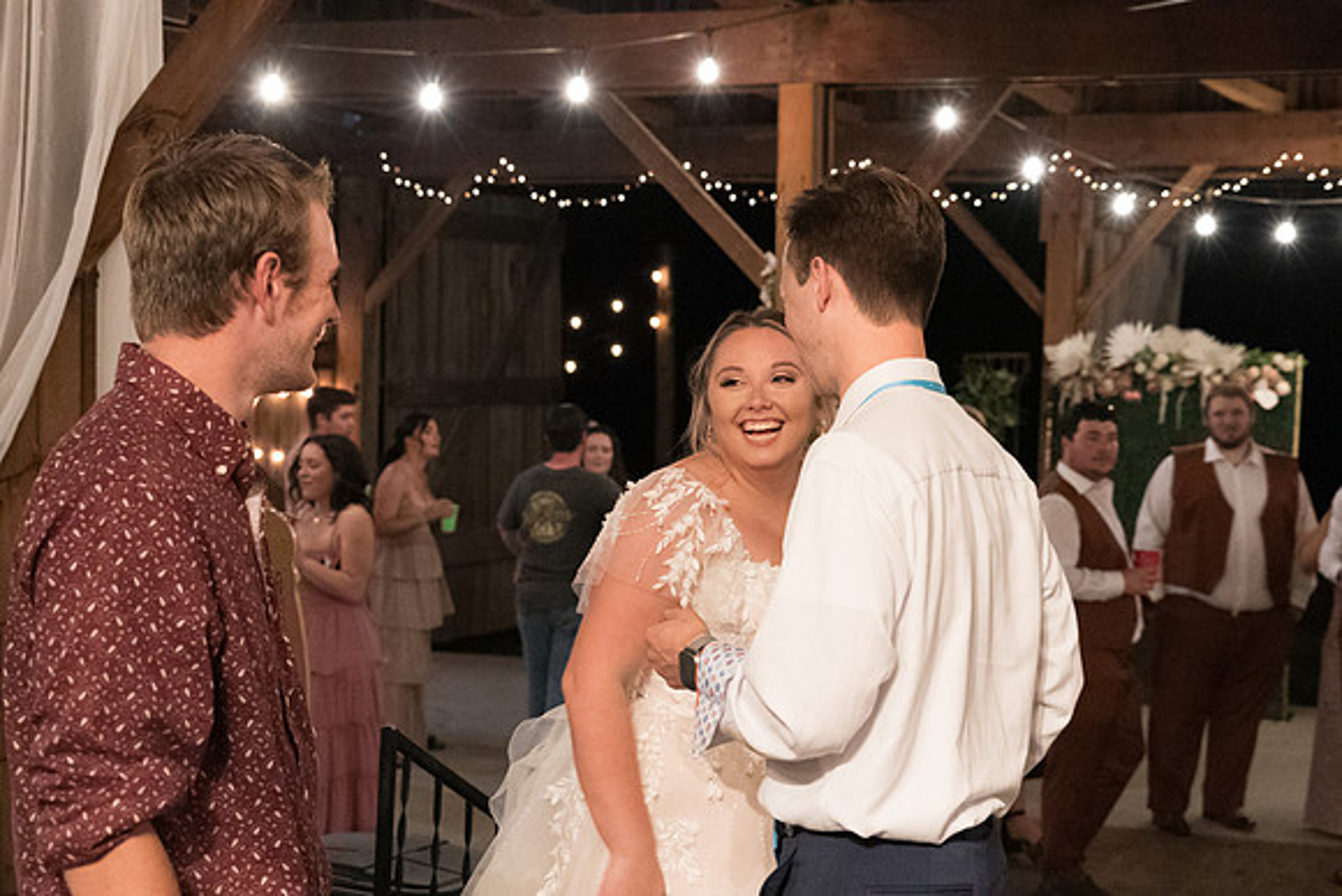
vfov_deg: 23.4
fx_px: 2163
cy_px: 448
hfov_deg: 34.5
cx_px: 671
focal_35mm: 58
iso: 16000
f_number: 6.3
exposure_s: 1/160
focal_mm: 58
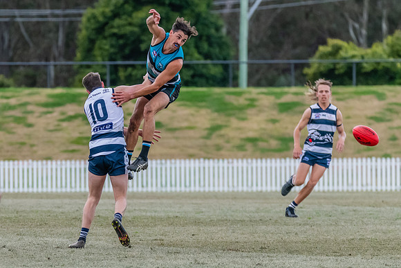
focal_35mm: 437
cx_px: 95
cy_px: 118
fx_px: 4871
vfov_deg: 3.1
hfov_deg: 4.7
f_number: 5.6
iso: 3600
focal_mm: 280
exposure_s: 1/1600
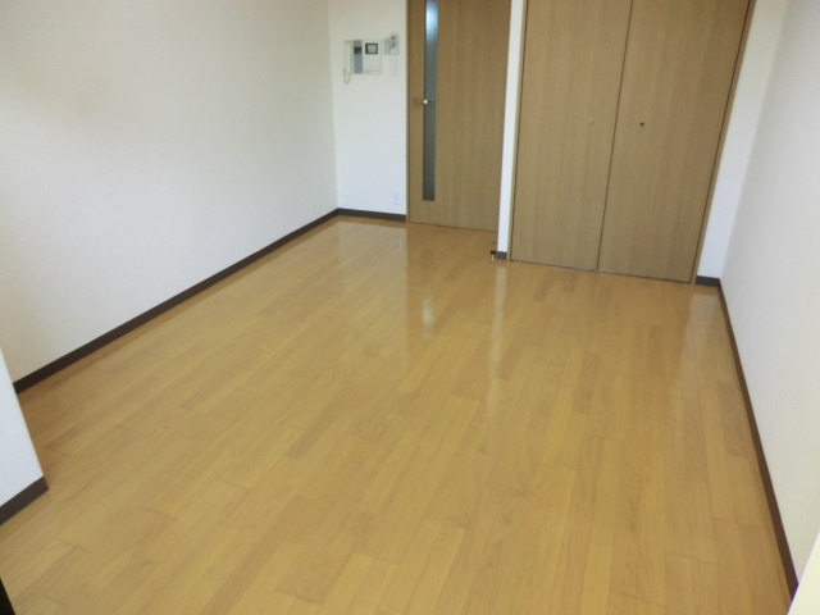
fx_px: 569
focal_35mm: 24
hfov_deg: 71.6
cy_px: 308
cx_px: 410
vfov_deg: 56.8
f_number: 3.2
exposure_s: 1/60
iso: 250
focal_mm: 4.3
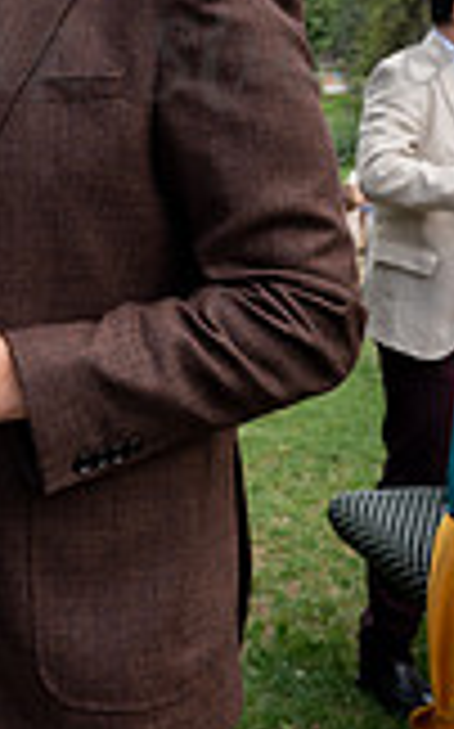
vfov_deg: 25.2
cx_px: -124
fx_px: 1567
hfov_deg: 15.7
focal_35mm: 79
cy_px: 36
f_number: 6.3
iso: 400
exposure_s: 1/200
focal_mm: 28
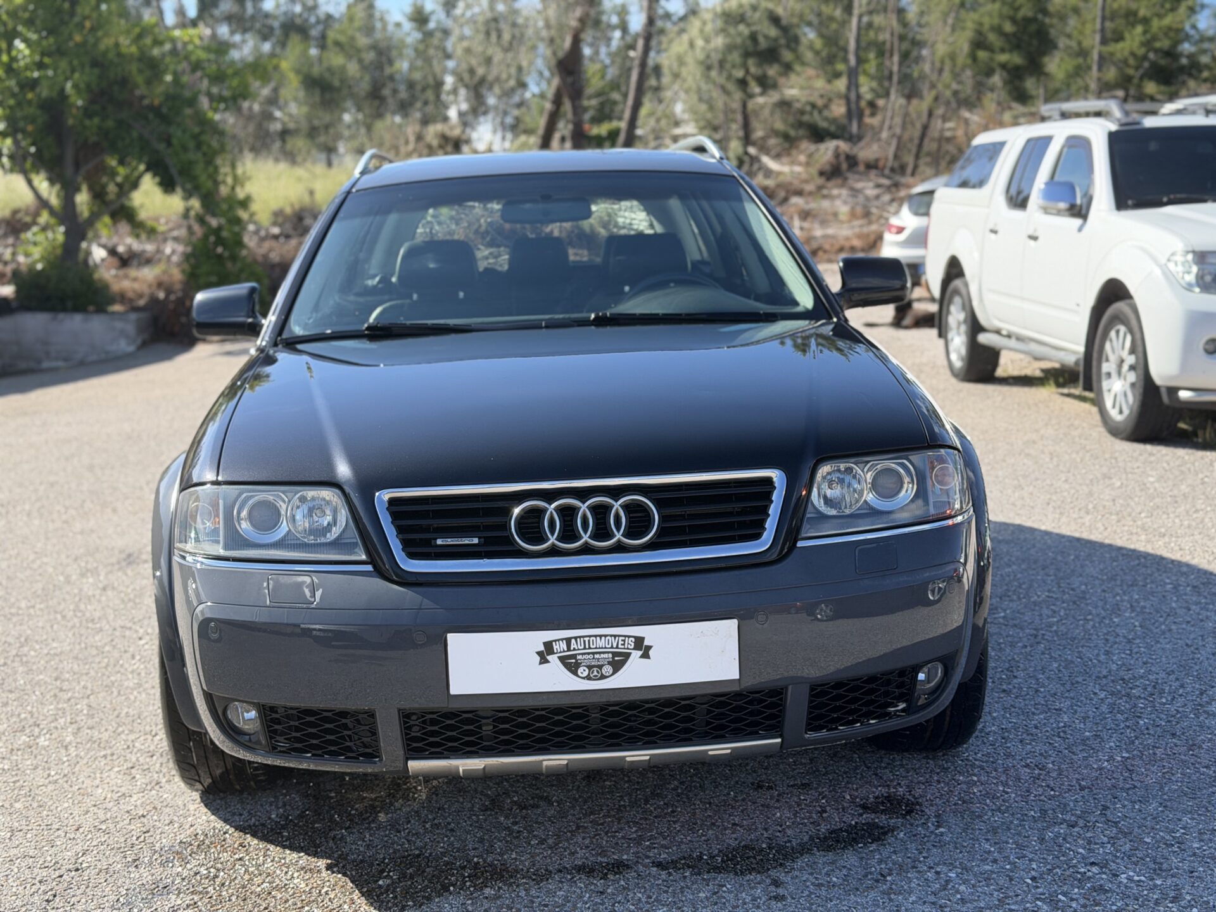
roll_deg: -0.6
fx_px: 1686
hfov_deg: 39.7
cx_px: 608
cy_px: 456
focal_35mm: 48
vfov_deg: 30.3
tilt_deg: -3.1
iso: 100
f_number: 1.78
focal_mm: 6.76
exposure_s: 1/1575
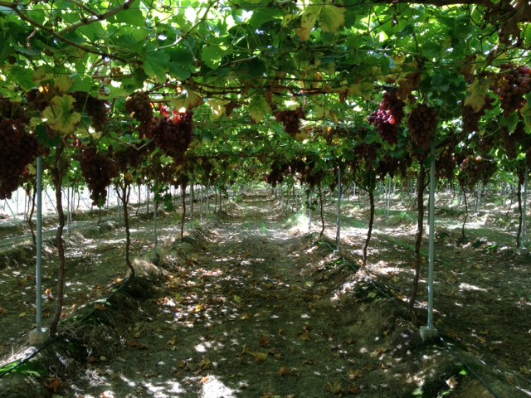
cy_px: 199
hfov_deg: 52.6
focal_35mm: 35
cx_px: 266
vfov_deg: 40.7
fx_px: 537
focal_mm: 4.28
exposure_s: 1/122
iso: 50
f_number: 2.4
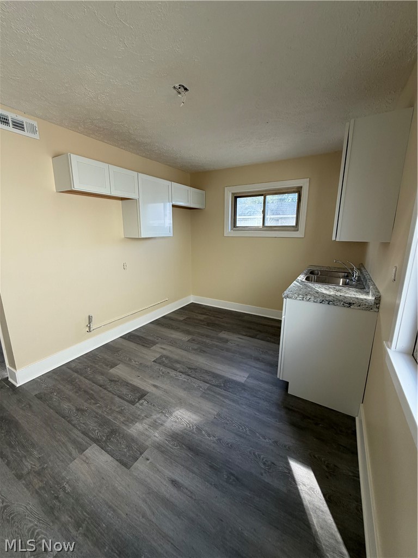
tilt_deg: -12.1
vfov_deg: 102.1
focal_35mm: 14
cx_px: 209
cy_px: 279
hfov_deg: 85.7
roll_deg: -0.9
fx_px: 225
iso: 100
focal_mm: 2.22
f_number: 2.2
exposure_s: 1/121
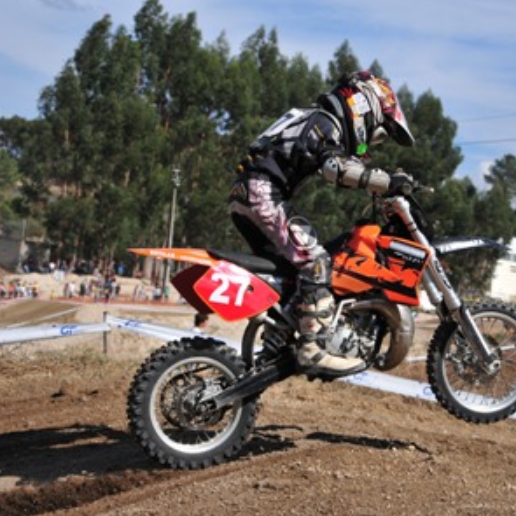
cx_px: 343
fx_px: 1383
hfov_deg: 21.1
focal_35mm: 82
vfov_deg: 21.1
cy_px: 255
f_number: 5
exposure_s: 1/4000
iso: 400
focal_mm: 42
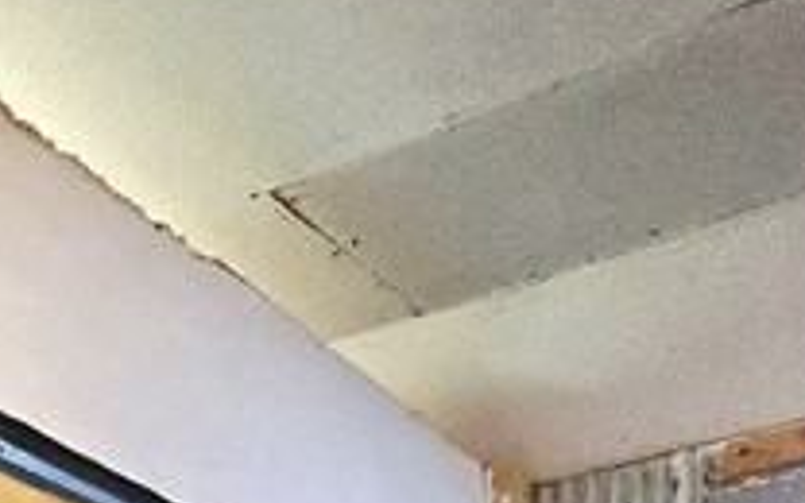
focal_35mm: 68
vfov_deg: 13.9
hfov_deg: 28.3
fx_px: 1492
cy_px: 1184
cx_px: -4
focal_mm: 2.2
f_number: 2.2
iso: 1000
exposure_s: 1/60.2
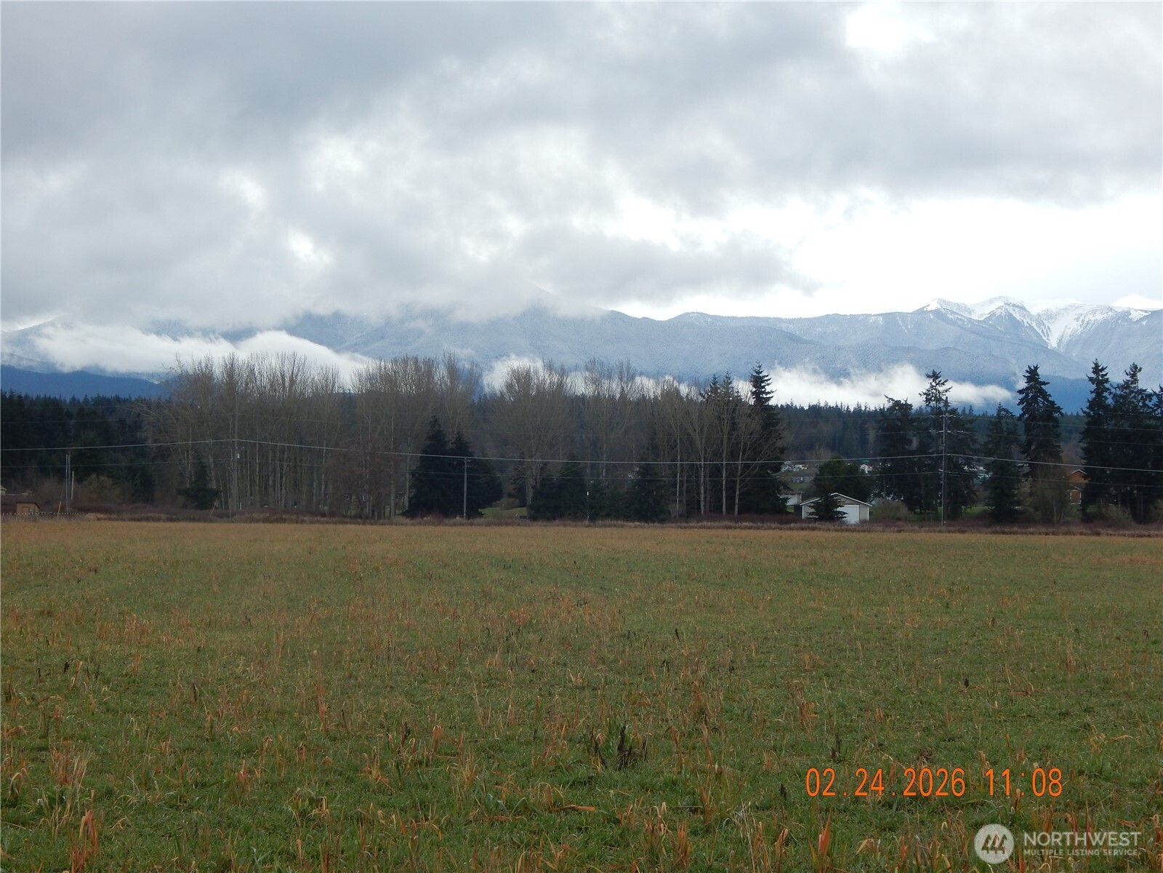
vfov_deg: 19.6
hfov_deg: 26.0
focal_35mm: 75
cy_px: 436
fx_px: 2520
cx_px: 582
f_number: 4.2
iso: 125
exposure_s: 1/500
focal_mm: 13.5
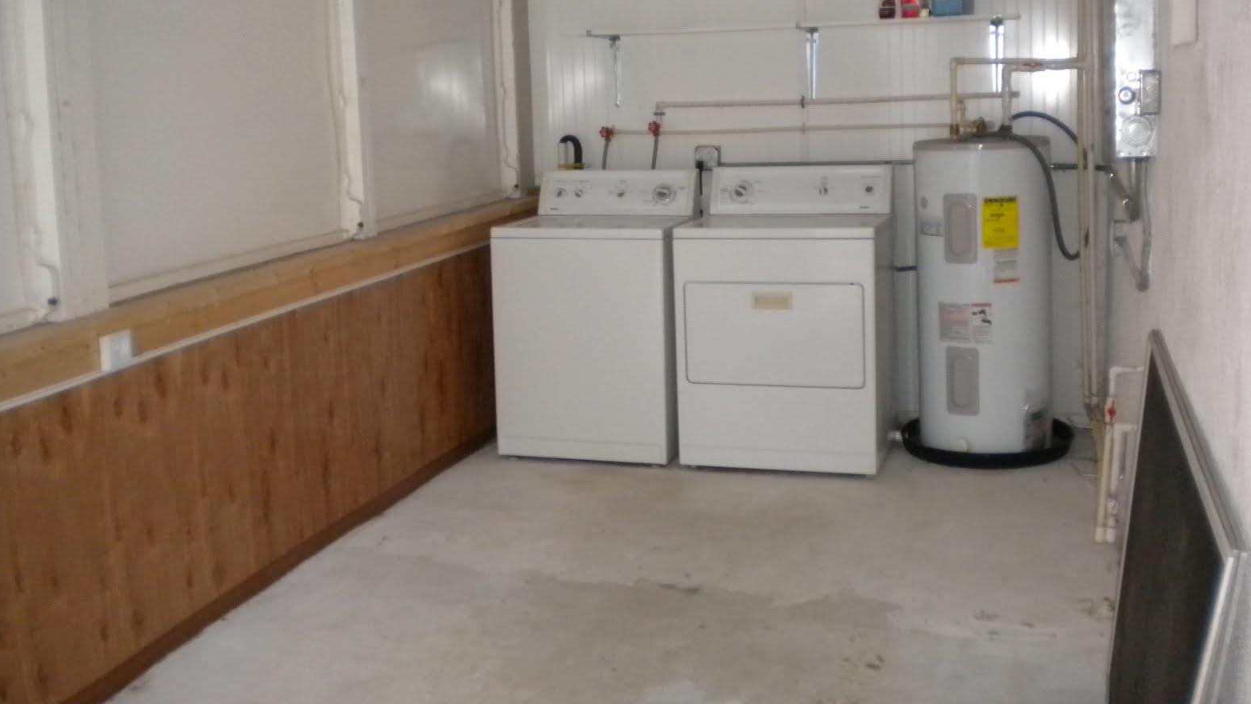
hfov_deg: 51.6
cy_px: 276
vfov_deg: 30.3
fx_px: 1294
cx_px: 630
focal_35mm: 39
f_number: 3.1
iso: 400
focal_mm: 6.3
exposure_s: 1/30
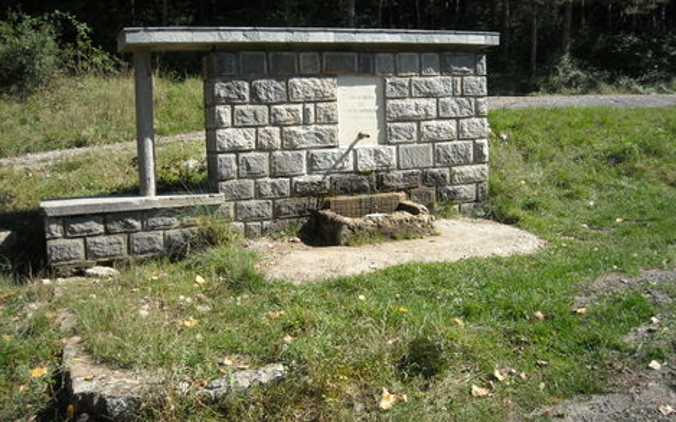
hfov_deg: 51.5
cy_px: 187
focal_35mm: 38
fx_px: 700
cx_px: 333
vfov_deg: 33.5
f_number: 5.6
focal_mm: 5.7
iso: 64
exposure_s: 1/154
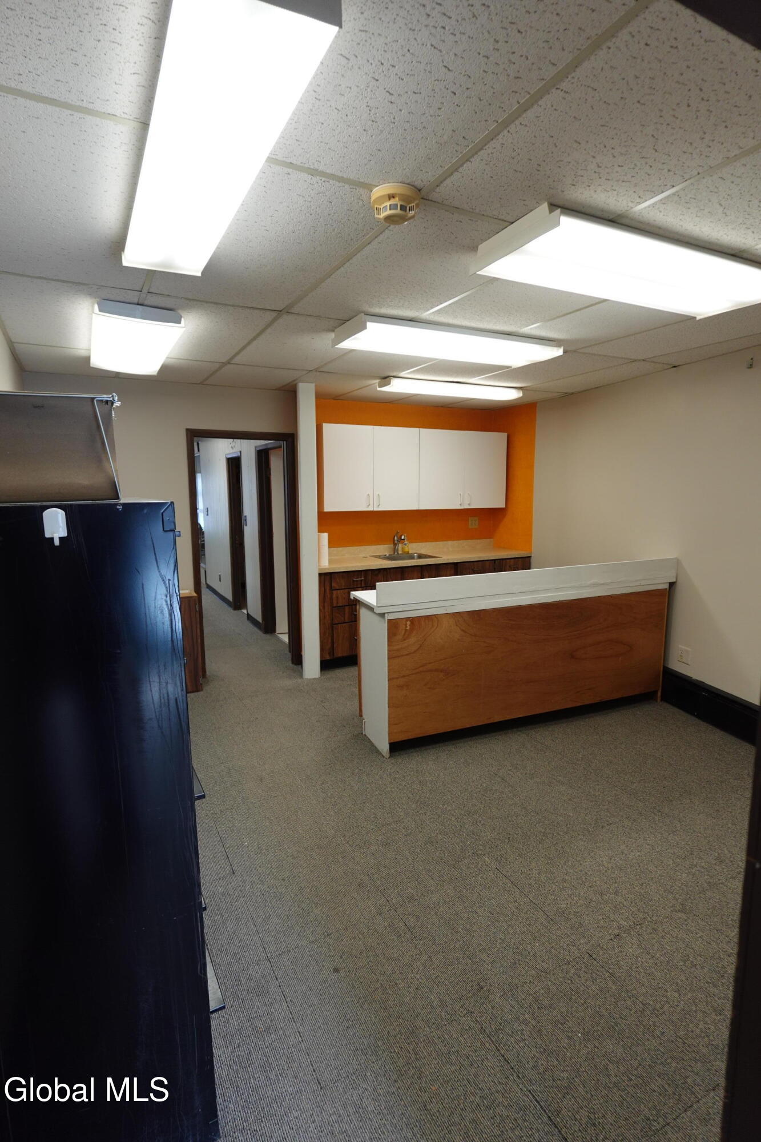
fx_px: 571
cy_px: 571
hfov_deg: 67.4
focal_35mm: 18
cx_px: 380
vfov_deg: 90.0
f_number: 1.8
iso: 160
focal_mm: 6.9
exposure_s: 1/80
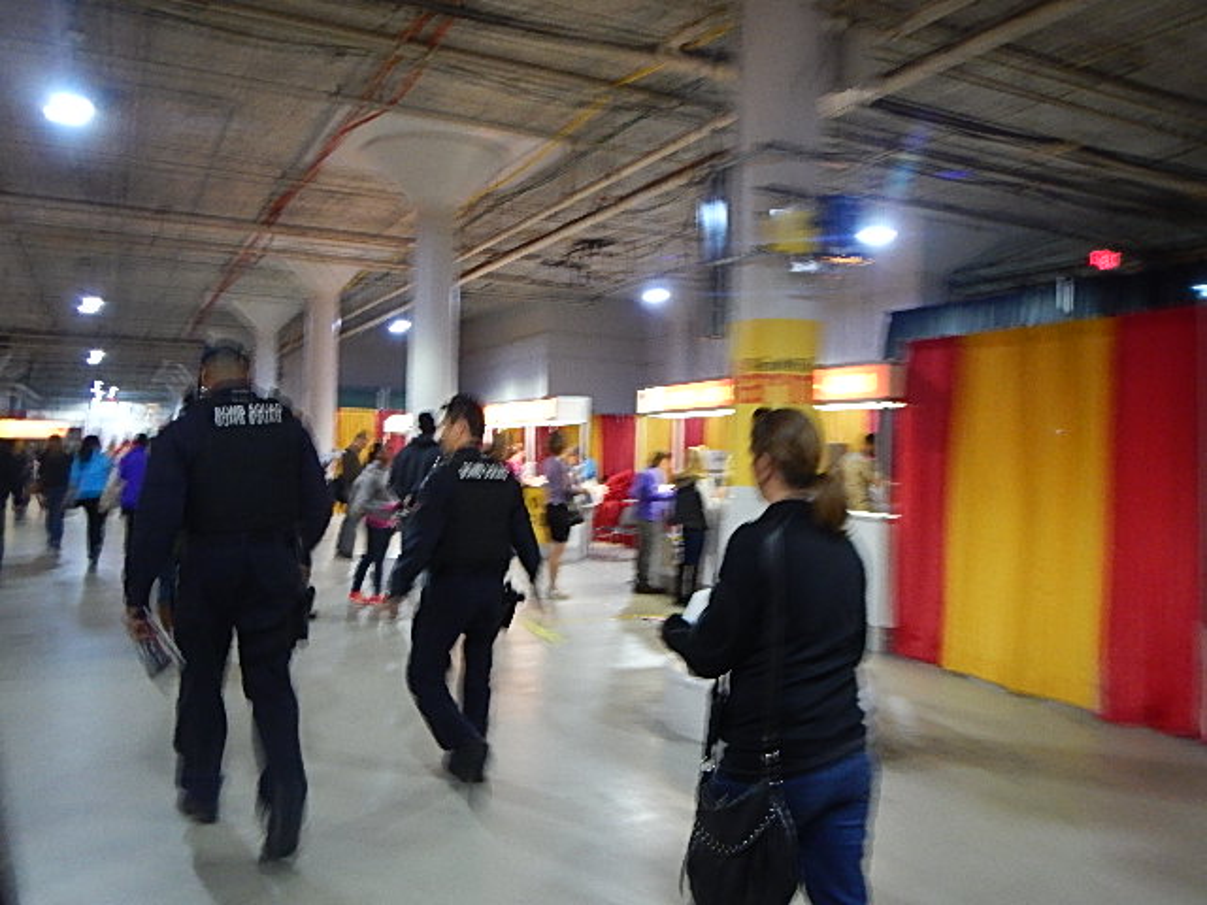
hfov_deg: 63.4
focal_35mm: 28
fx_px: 976
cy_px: 452
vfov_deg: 49.7
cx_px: 604
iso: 400
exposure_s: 1/8
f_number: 3.9
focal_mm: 5
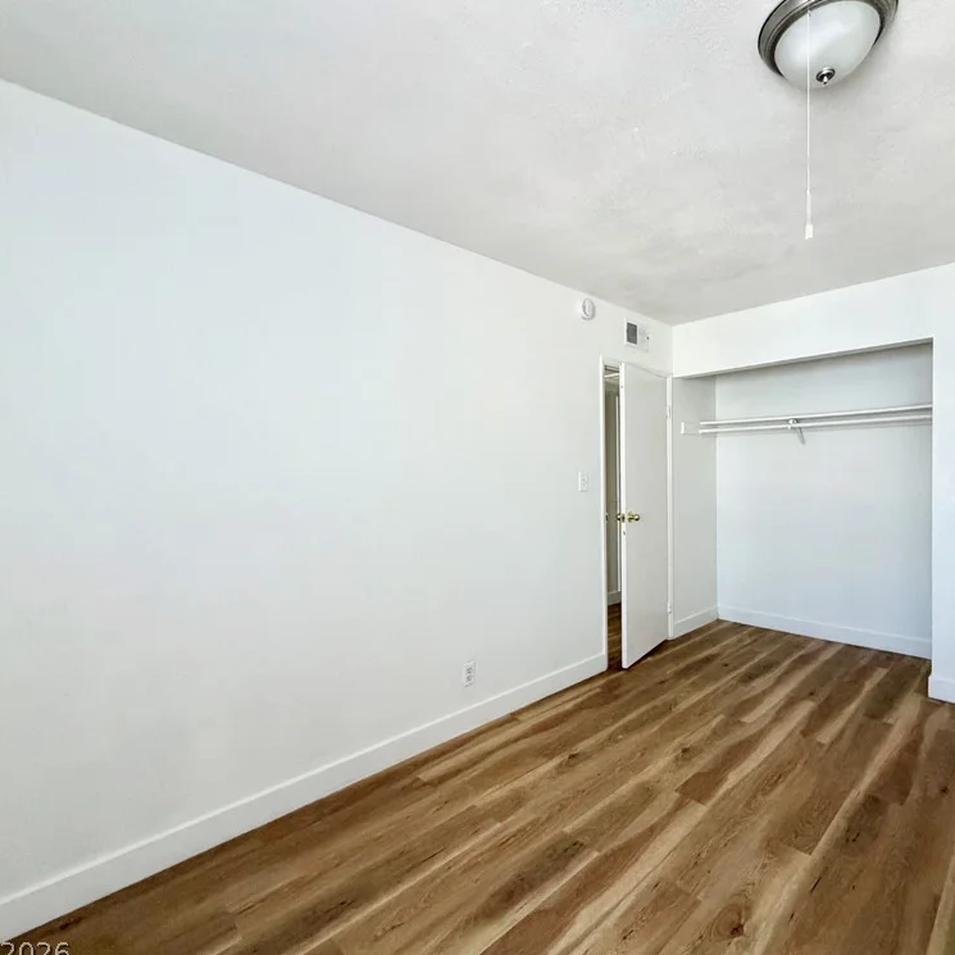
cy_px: 482
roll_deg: +2.1
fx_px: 531
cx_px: 587
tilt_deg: -0.7
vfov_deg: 84.0
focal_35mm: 17
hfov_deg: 82.6
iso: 320
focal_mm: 2.22
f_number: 2.2
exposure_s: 1/115
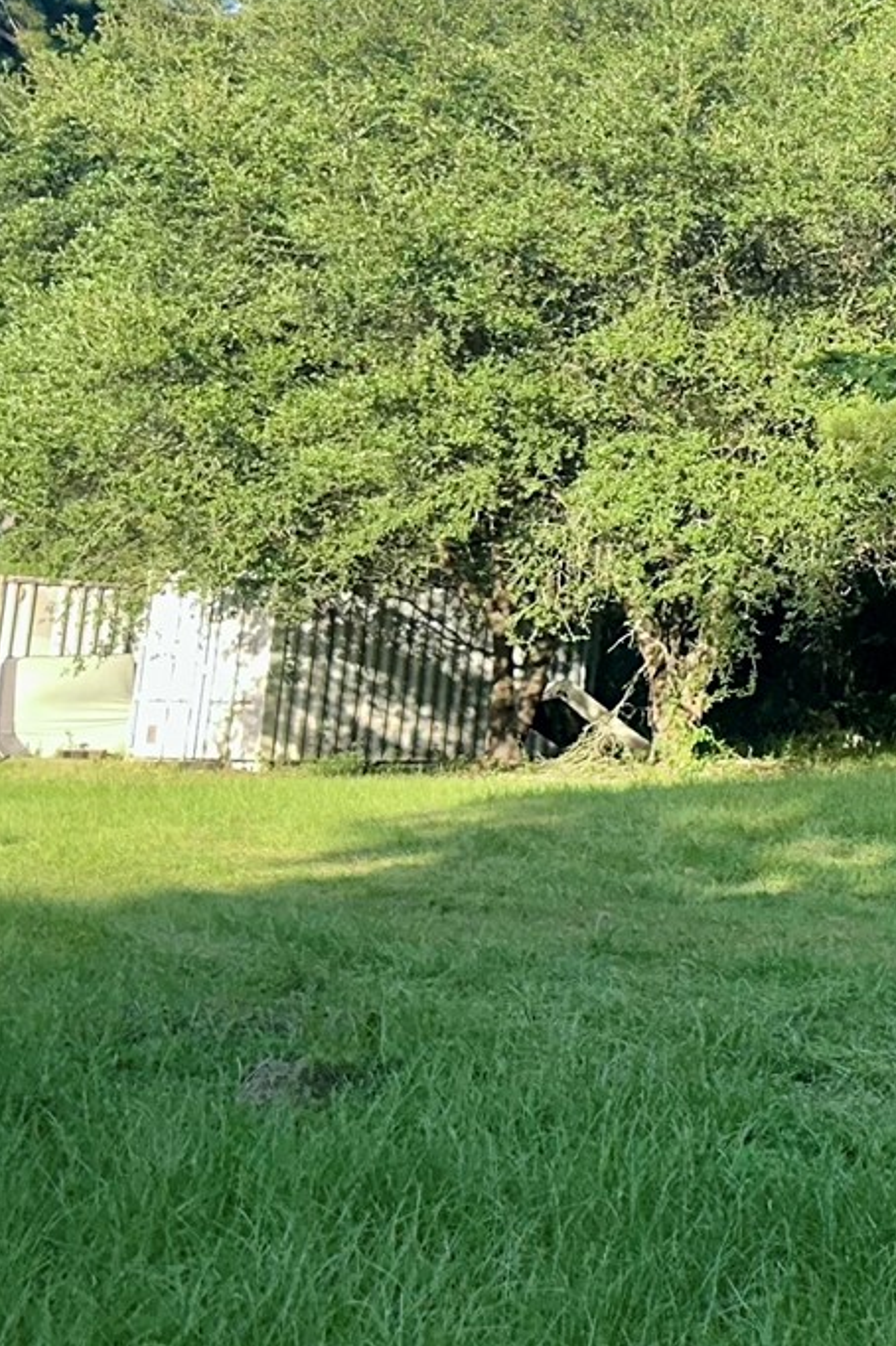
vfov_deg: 25.6
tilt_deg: +14.0
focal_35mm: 75
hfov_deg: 16.3
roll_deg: -0.9
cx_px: 1413
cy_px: -10
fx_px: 2803
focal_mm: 6.86
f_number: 1.78
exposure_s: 1/1256
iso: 64
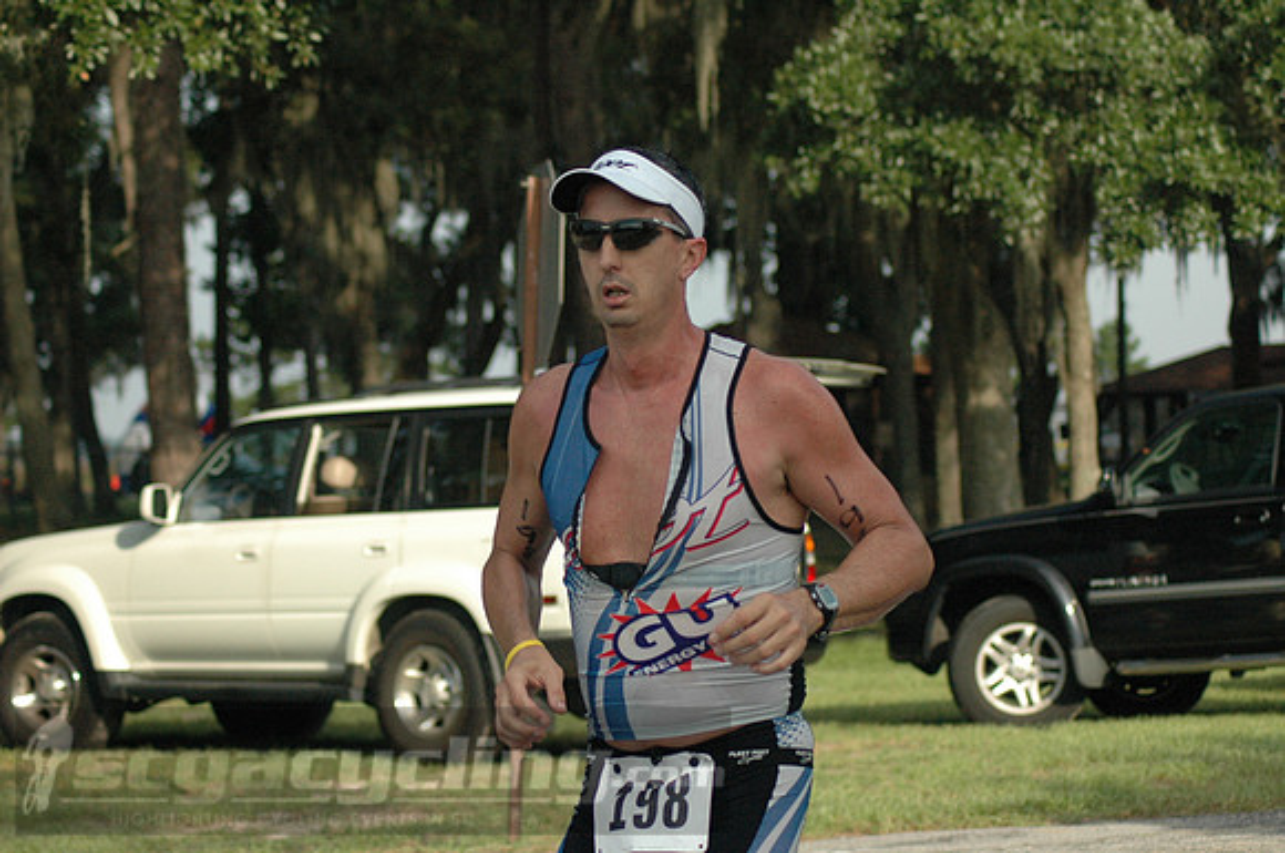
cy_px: 426
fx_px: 4170
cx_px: 642
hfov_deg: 17.5
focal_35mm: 117
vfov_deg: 11.7
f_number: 4.5
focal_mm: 78
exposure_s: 1/2500
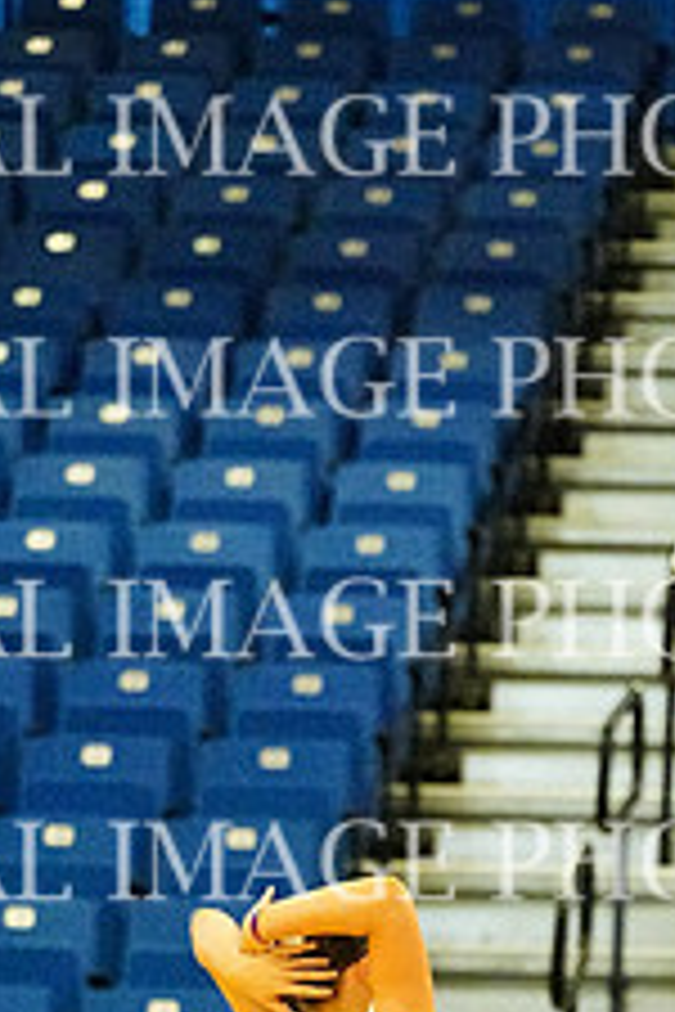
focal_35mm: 386
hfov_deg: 3.6
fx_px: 10855
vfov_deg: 5.3
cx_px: 461
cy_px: 1223
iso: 25600
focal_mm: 150
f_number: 2.8
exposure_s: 1/1600
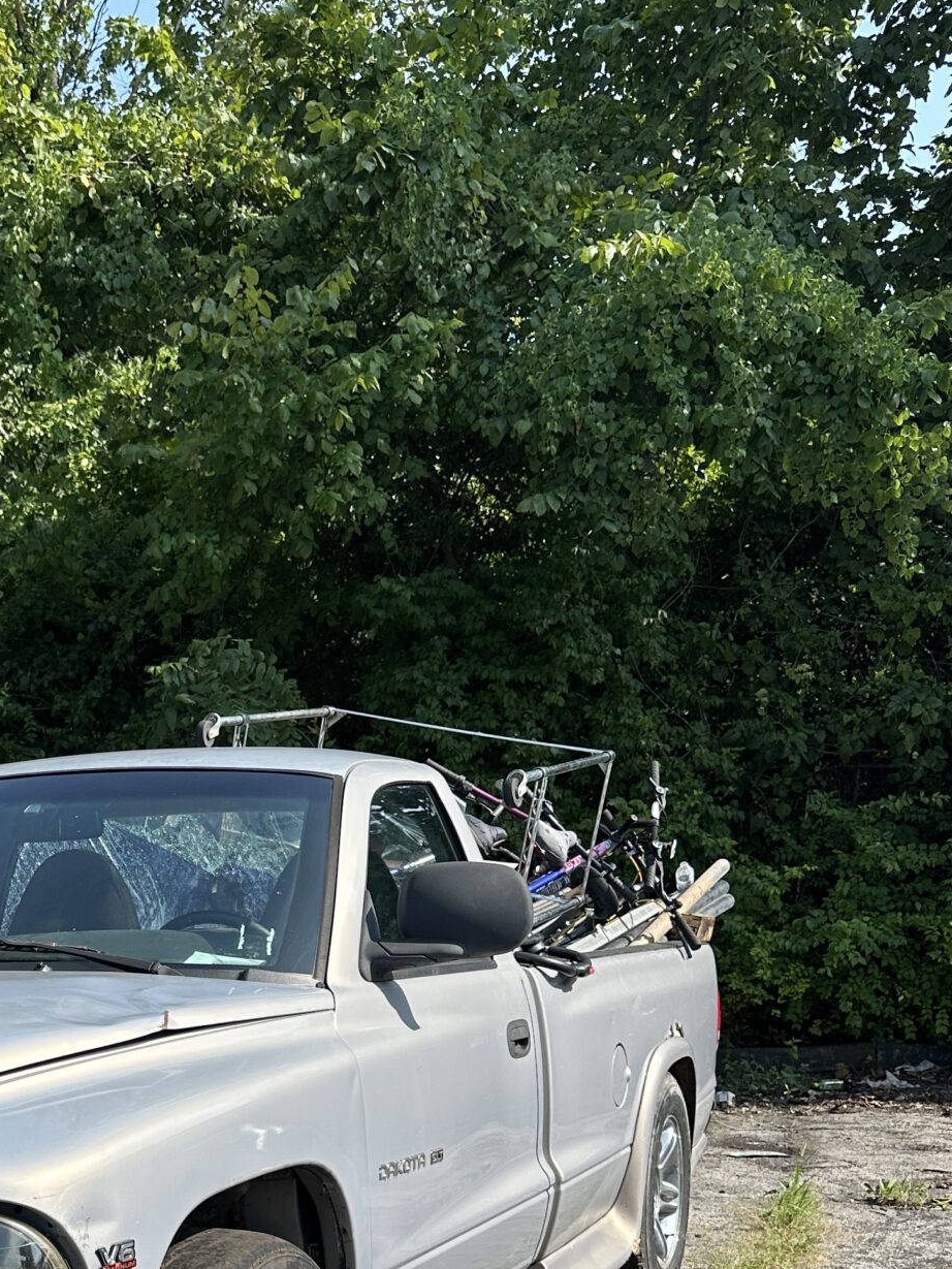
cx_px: 43
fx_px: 1833
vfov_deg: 35.7
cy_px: 1161
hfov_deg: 27.7
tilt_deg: -12.2
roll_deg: -2.0
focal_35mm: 50
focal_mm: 6.86
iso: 80
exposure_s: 1/2155
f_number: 1.78
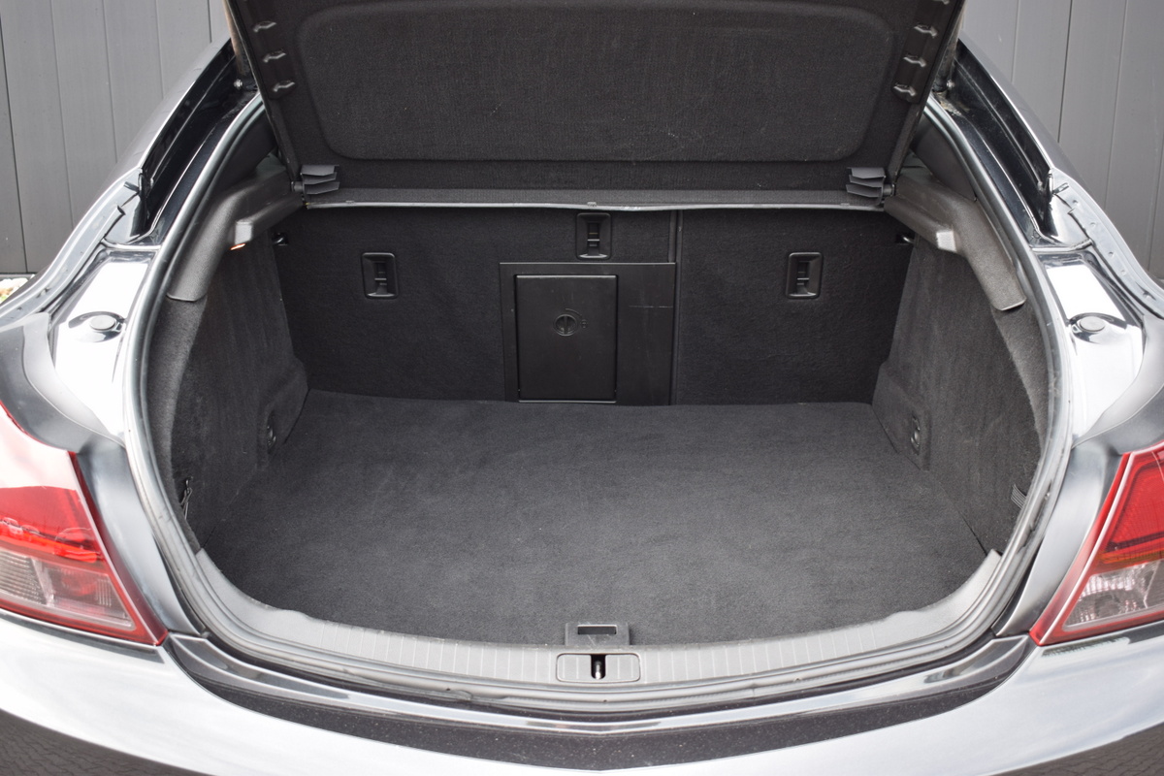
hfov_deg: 47.9
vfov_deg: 33.0
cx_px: 582
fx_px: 1309
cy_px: 388
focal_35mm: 40
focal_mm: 27
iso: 400
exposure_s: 1/80
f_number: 4.5
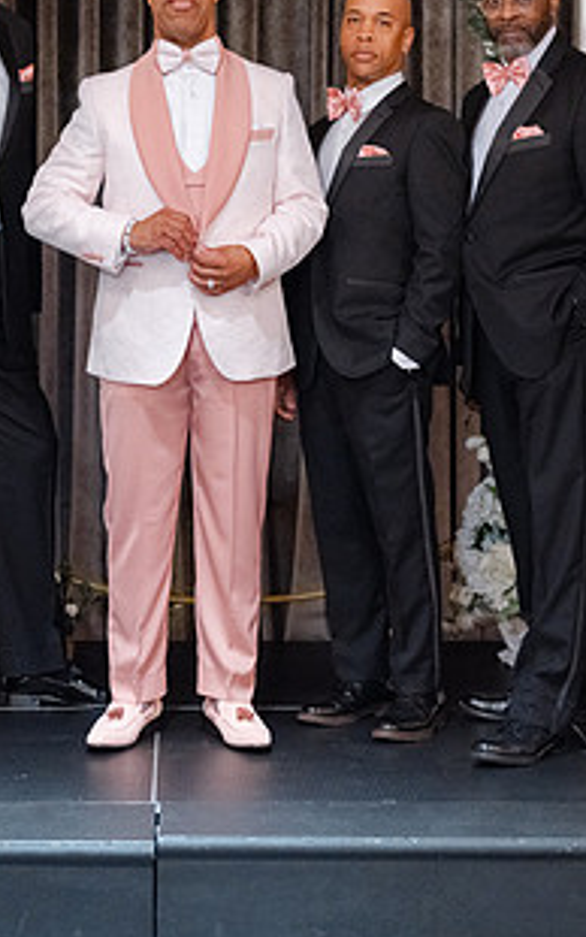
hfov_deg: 14.7
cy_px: 323
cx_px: 202
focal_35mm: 89
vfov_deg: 23.2
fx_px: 2272
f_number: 1.7
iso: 5000
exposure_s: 1/250
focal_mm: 55
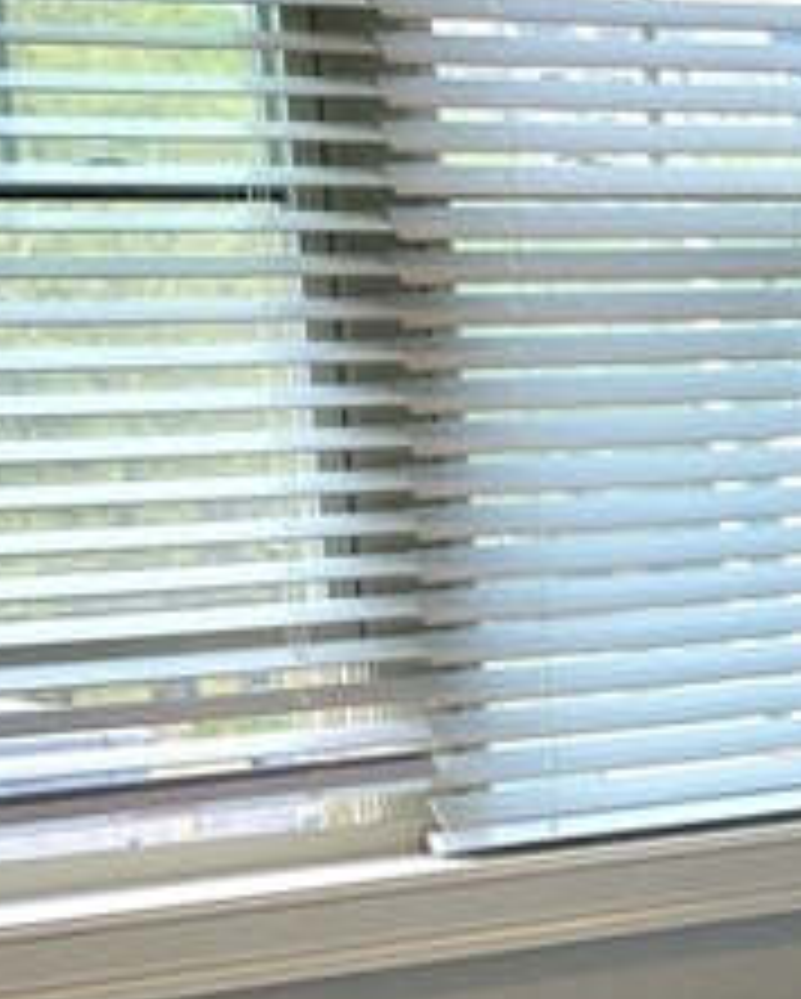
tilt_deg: -10.3
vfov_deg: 16.3
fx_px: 3462
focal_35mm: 117
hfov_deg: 10.4
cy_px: 806
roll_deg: -2.0
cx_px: 2196
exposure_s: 1/120
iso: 64
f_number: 1.8
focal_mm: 4.25
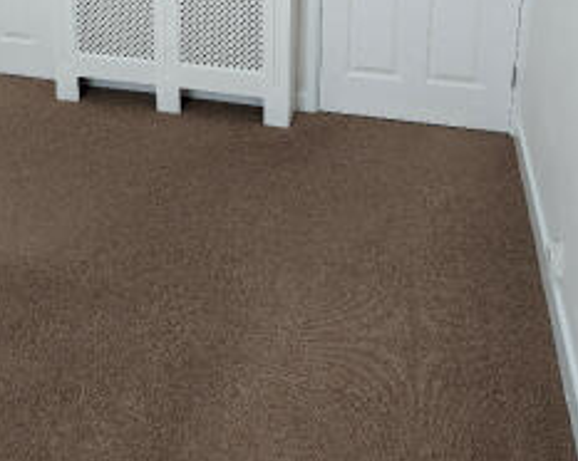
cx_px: 200
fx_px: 752
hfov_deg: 41.6
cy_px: -46
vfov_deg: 30.5
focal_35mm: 44
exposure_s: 1/48.5
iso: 67
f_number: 1.85
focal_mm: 6.81
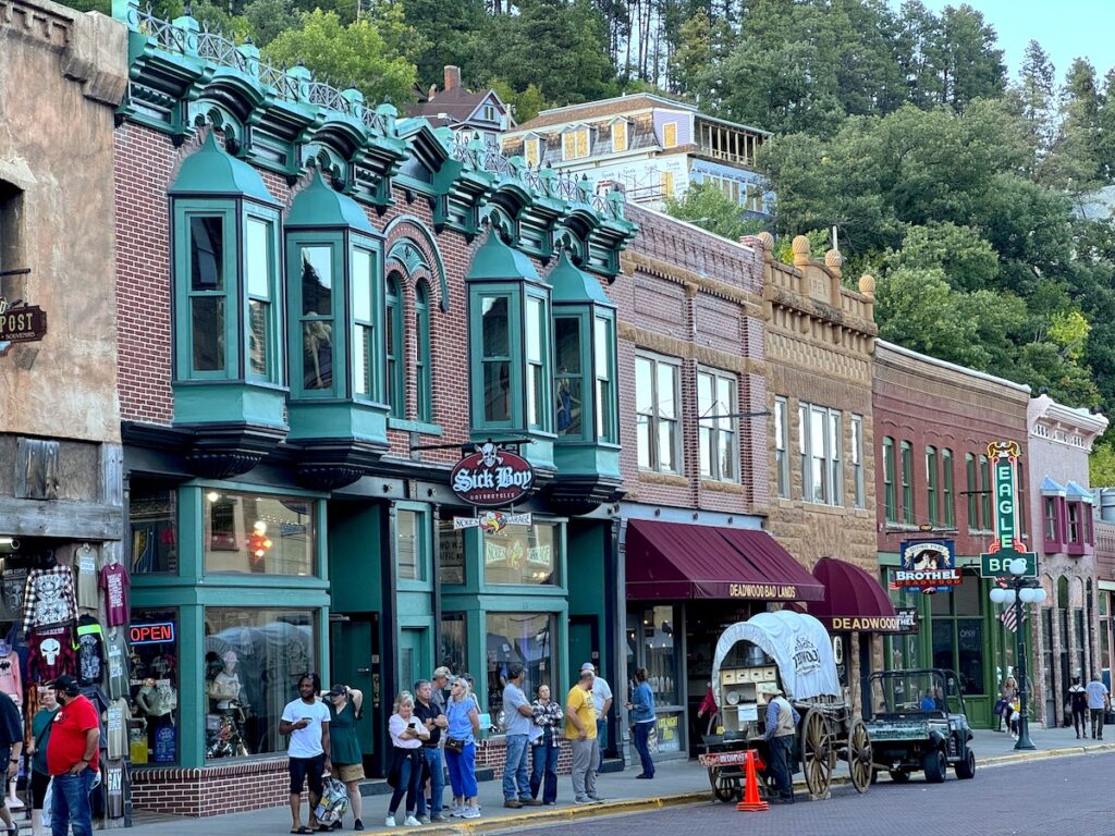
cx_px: 558
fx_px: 2480
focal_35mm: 77
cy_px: 418
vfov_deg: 19.1
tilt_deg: +5.7
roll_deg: +1.7
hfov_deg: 25.3
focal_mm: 9
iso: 100
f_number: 2.8
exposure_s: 1/99
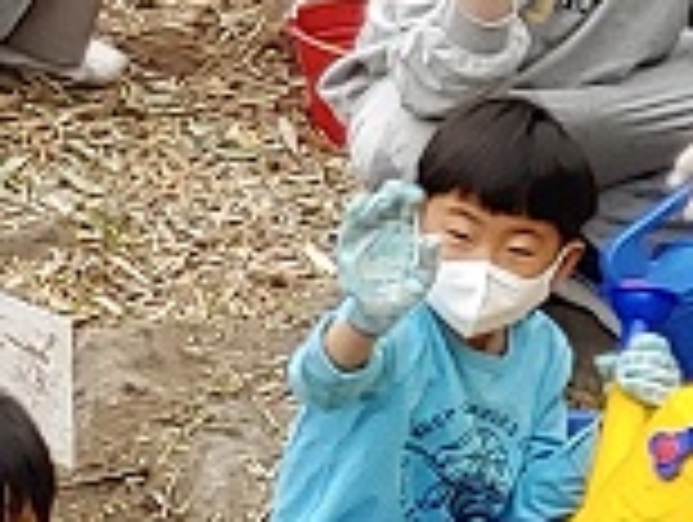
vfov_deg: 3.9
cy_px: 22
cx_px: -891
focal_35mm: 379
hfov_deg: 5.1
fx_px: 7599
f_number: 2.4
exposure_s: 1/120
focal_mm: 5.88
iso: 50
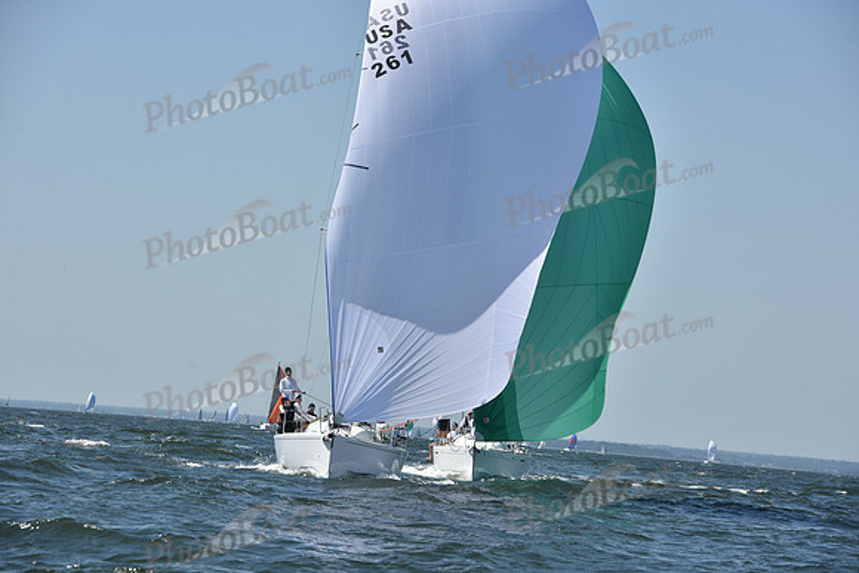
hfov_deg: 14.7
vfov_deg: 9.8
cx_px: 430
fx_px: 3341
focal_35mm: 140
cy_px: 286
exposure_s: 1/1250
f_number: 8
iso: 250
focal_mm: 140
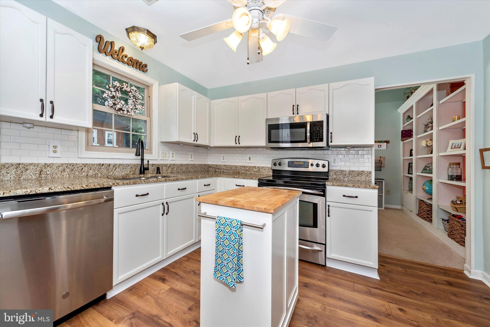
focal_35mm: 14
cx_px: 245
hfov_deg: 104.2
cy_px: 164
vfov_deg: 81.3
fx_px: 191
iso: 250
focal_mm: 14
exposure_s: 1/60
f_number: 8
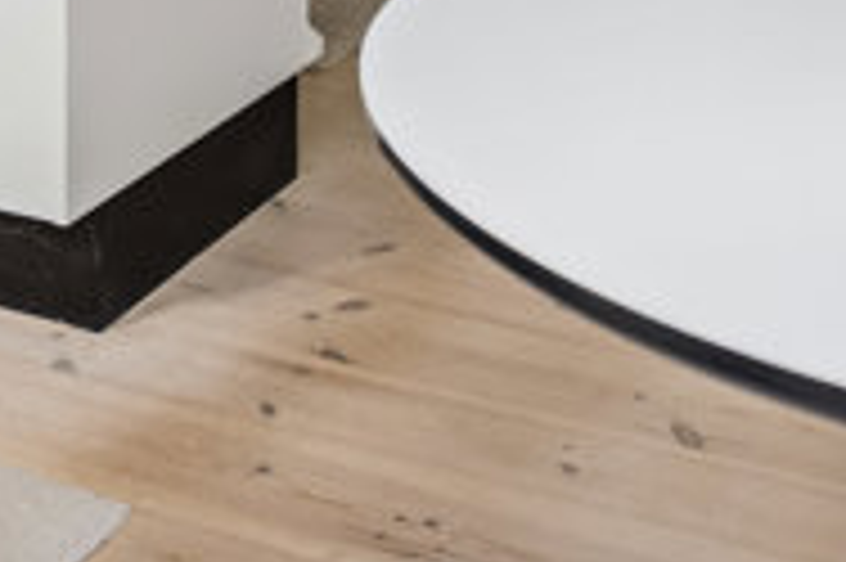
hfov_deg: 29.7
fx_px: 1597
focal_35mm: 68
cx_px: 418
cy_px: -528
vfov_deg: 16.0
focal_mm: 16
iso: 400
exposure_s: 1/15
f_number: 4
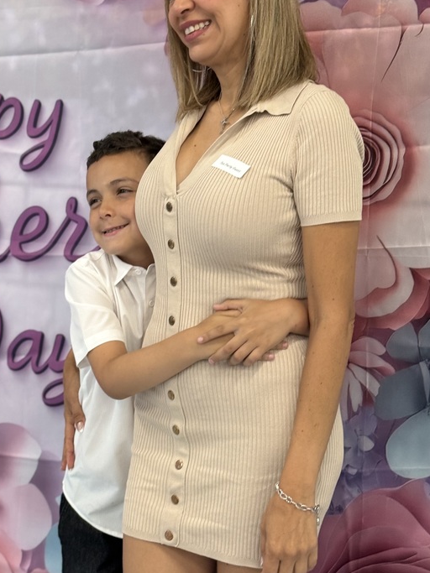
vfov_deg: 27.0
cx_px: 135
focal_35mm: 72
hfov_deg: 20.3
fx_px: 1193
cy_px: 242
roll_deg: -2.7
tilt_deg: -3.2
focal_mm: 6.76
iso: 160
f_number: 1.78
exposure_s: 1/60
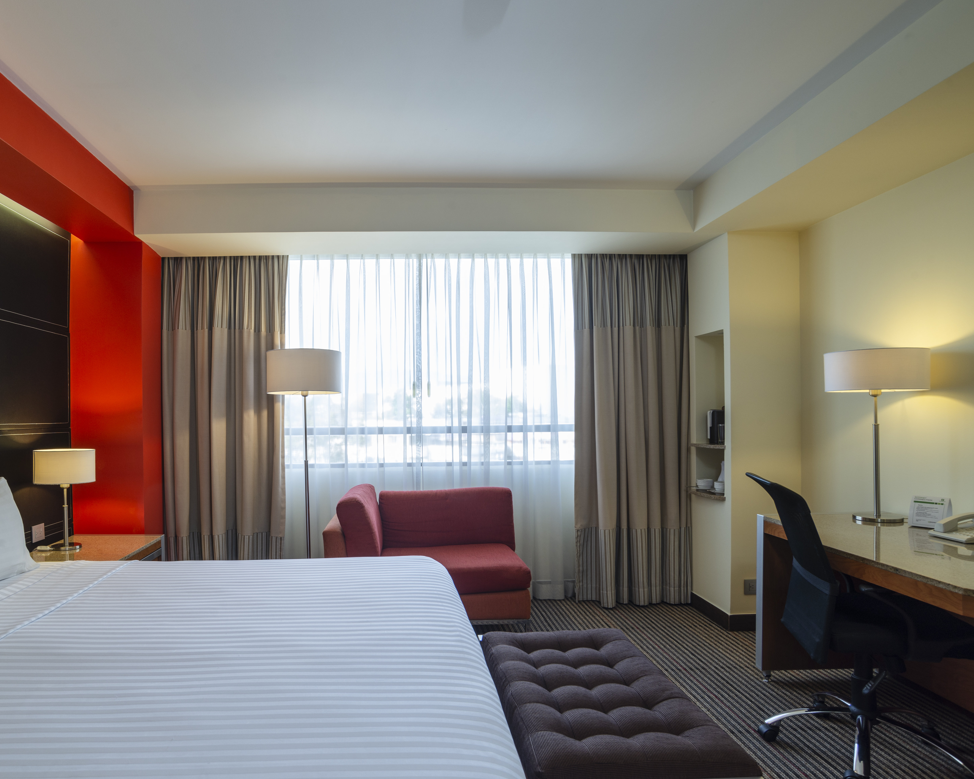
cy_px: 397
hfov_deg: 72.1
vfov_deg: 60.9
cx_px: 405
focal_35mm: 23
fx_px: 663
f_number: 11
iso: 100
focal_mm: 20
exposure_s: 1
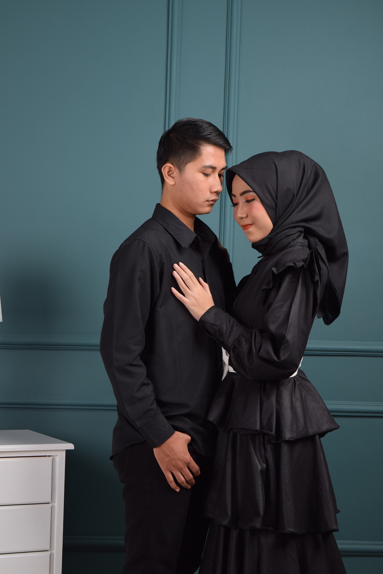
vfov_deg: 28.1
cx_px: 192
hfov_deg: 18.9
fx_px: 1149
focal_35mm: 72
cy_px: 287
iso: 100
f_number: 6.3
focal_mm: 48
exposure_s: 1/125
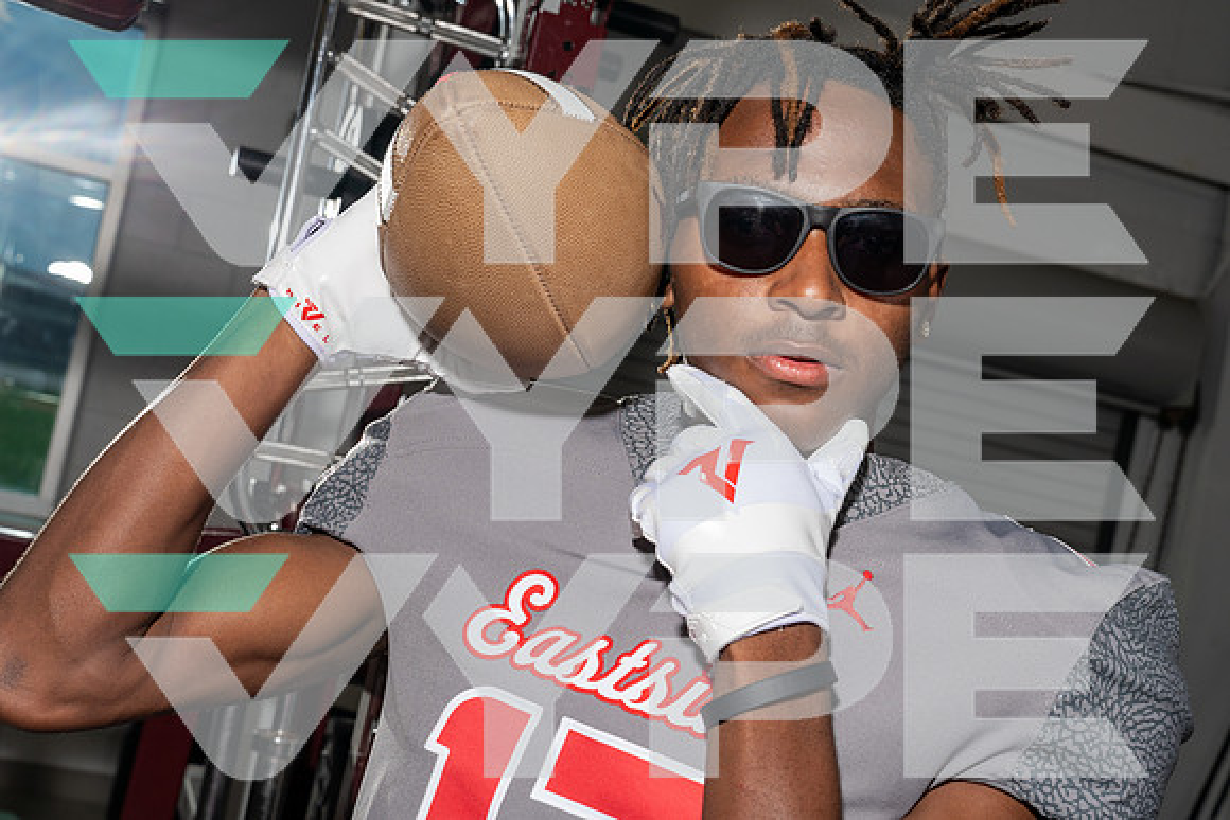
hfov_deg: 39.6
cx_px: 615
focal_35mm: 50
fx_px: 1709
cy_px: 410
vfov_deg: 27.0
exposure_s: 1/250
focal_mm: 50
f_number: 8
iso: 320
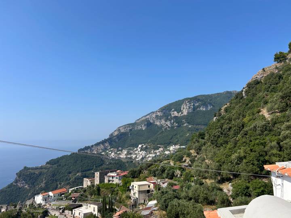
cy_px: 109
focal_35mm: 26
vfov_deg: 53.1
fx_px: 219
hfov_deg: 67.3
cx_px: 146
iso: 50
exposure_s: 1/4444
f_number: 1.5
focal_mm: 5.7
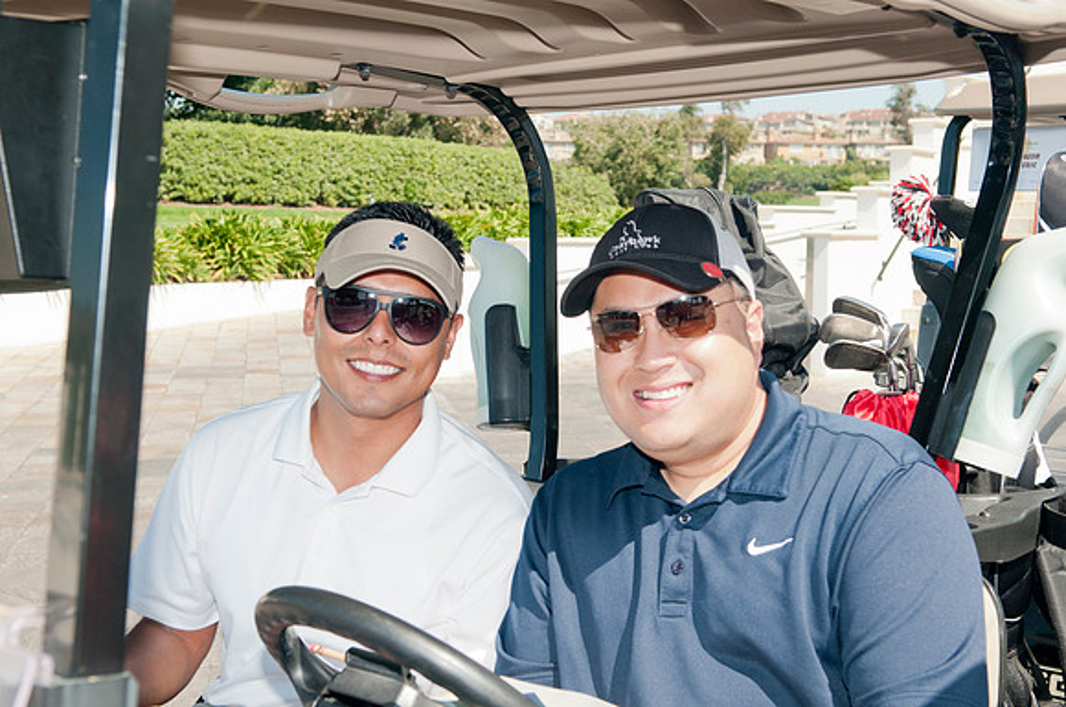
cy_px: 354
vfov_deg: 26.4
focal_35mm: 51
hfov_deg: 38.9
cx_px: 533
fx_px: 1508
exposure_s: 1/160
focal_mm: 34
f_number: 6.3
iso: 200
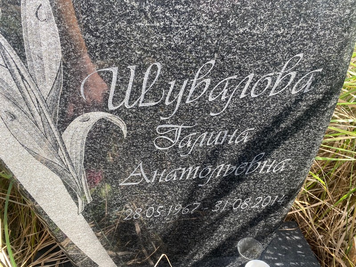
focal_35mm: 26
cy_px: 134
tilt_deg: -31.7
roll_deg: +3.8
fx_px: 267
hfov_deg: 67.3
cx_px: 178
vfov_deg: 53.1
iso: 32
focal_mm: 4.25
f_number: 1.8
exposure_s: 1/296
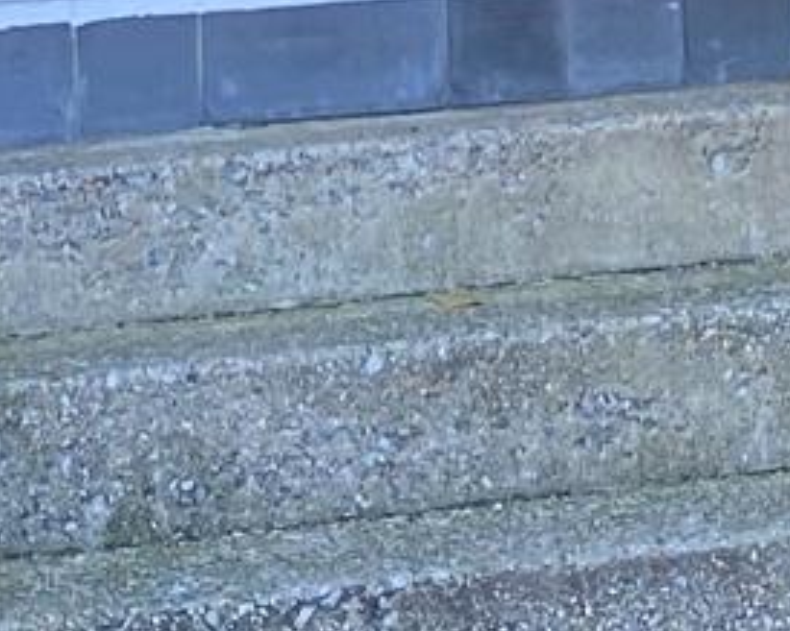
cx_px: 776
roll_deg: +4.2
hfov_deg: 10.1
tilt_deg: +11.6
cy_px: -1346
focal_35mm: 190
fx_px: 4441
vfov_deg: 7.1
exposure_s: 1/121
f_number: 1.8
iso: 125
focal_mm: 4.25
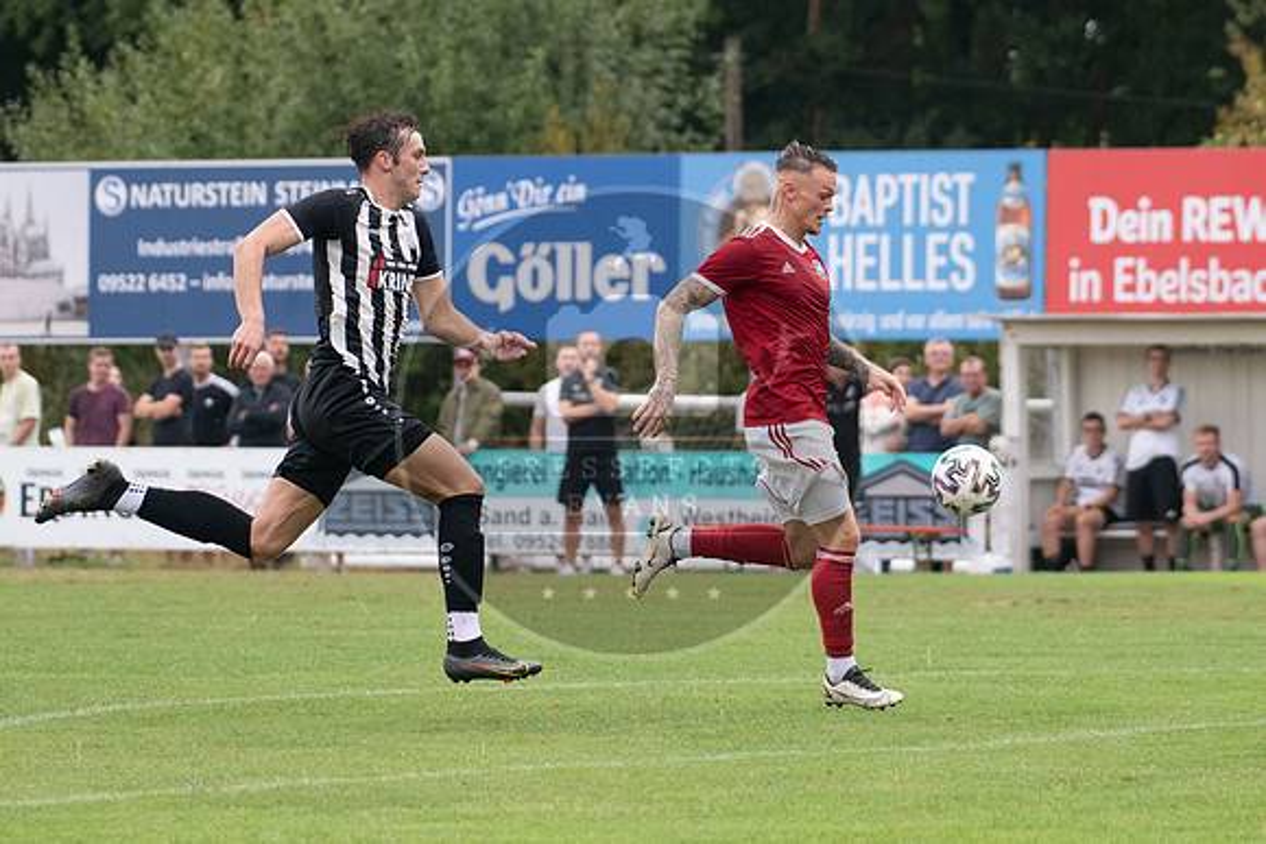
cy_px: 358
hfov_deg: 6.7
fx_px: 10873
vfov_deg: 4.4
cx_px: 837
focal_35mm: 309
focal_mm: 200
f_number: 5.6
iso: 1600
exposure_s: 1/1600
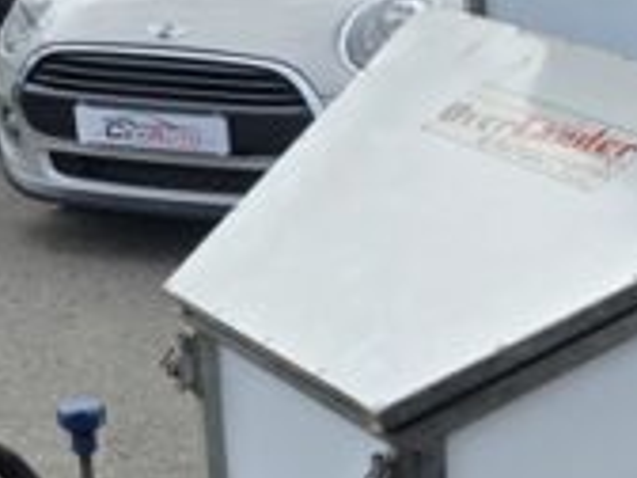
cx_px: 899
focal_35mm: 109
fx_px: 2006
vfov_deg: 13.6
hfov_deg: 16.7
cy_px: 313
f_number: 1.7
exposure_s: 1/922
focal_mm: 6.3
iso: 12
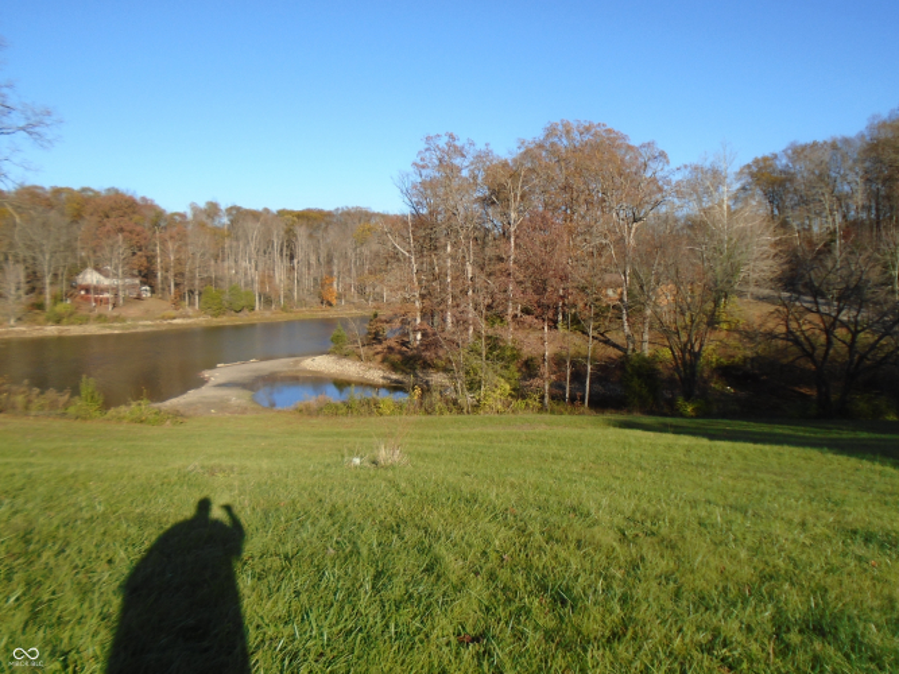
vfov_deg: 53.0
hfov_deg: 67.3
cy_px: 337
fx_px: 675
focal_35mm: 26
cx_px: 450
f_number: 3.2
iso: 100
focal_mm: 4.6
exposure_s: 1/800
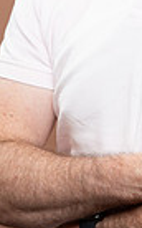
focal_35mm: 252
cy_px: -18
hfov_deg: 5.2
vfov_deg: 8.3
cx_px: 155
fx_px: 1564
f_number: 4
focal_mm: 76
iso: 320
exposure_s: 1/160
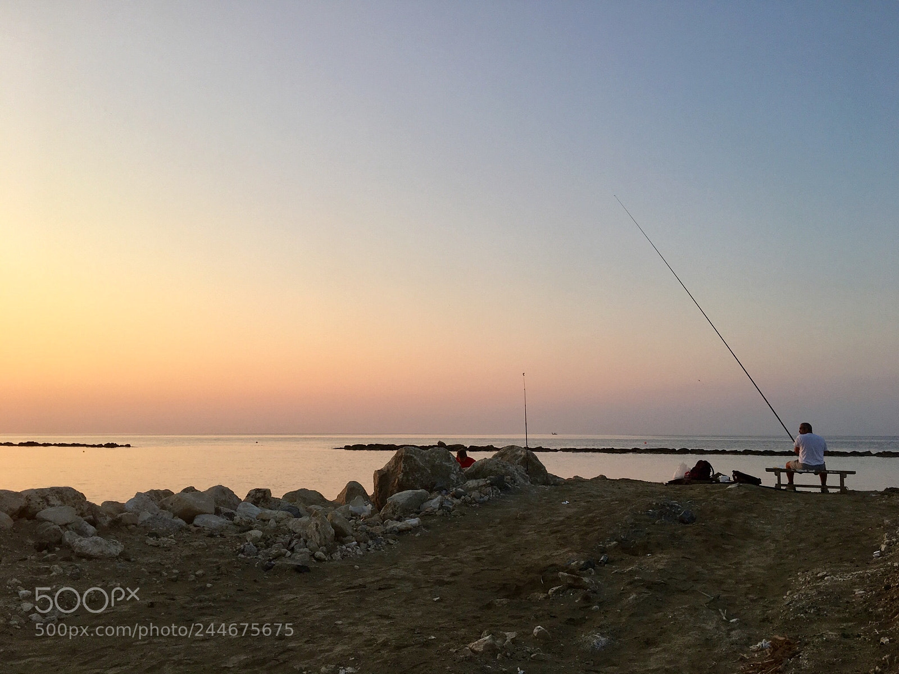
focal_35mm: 29
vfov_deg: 48.2
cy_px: 337
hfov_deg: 61.7
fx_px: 753
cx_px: 450
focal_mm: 4.15
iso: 25
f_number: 2.2
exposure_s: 1/538
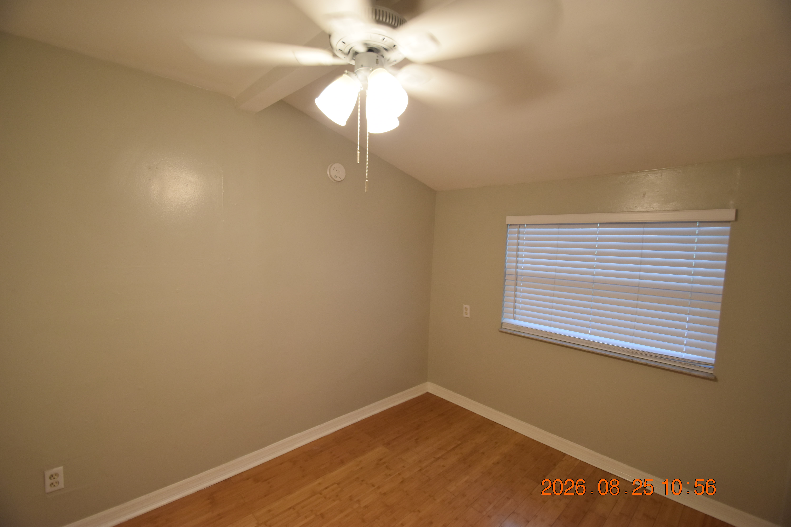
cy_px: 264
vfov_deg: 77.3
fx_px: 330
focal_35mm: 15
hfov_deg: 100.4
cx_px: 396
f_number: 4
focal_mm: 10
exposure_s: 1/60
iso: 560
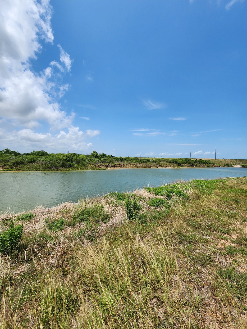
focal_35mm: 13
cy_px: 164
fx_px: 124
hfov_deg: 89.9
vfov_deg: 106.2
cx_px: 124
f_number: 2.2
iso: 50
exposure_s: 1/3333
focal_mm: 2.2
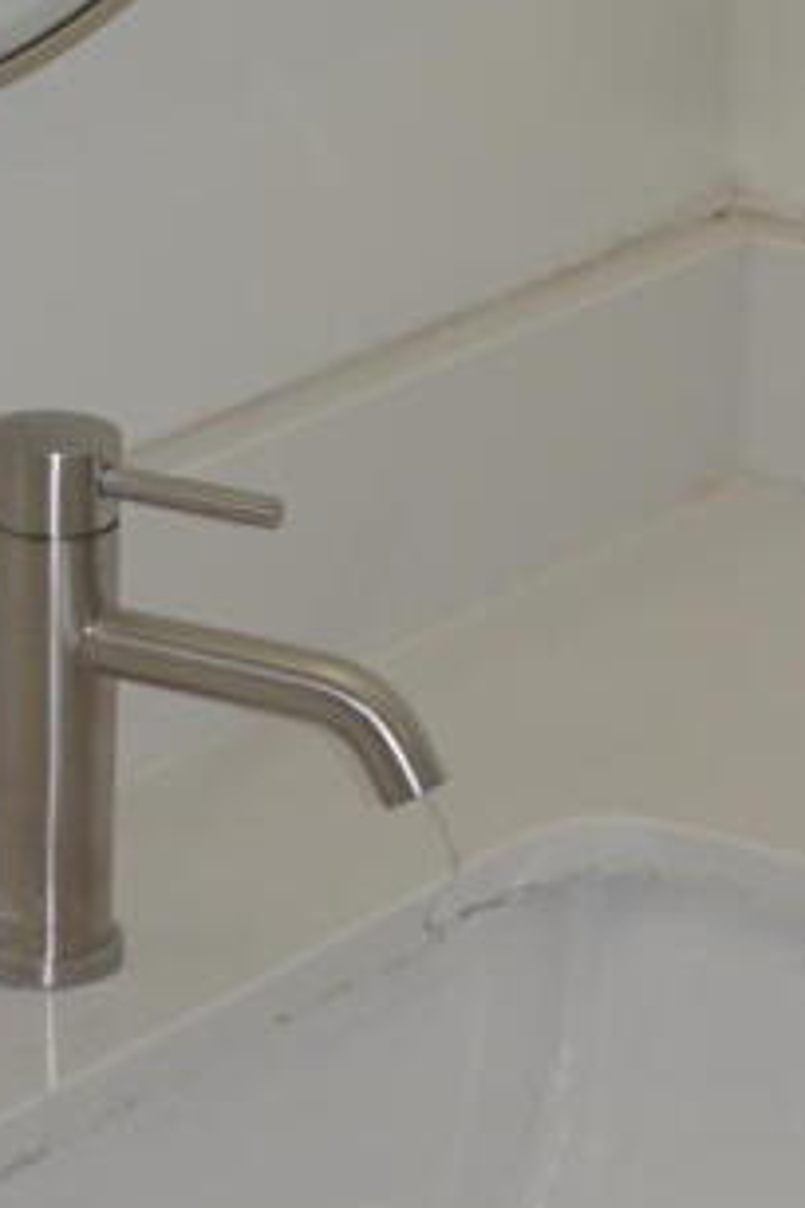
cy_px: -162
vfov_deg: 12.8
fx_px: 5266
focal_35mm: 157
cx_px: 369
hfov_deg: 8.7
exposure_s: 1/60
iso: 100
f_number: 4
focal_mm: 16
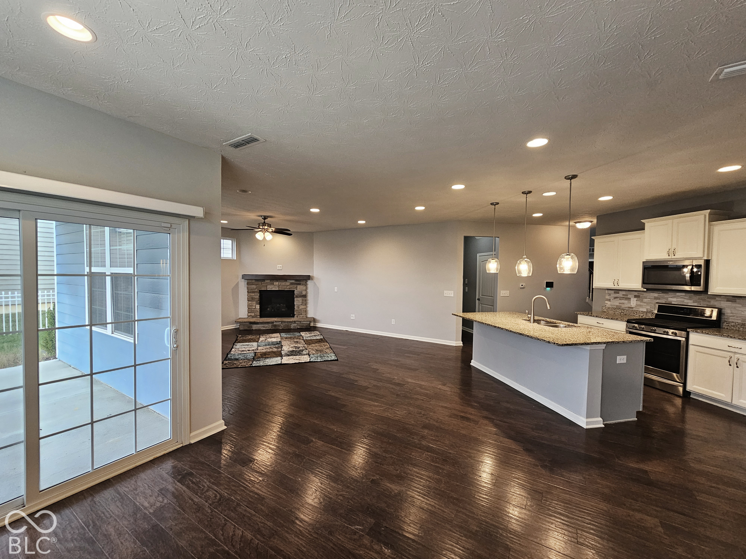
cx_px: 373
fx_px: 280
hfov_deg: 106.2
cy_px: 280
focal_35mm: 13
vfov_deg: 89.9
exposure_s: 1/60
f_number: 2.2
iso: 160
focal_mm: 2.2
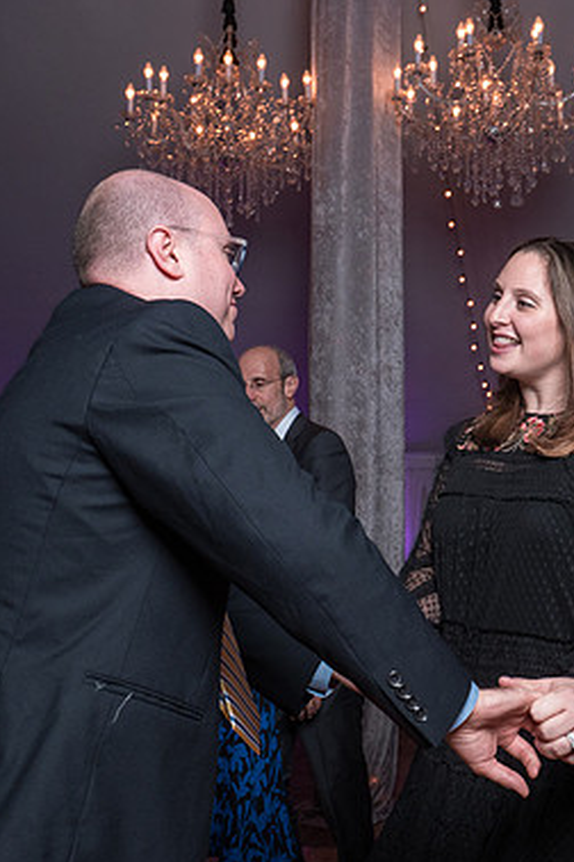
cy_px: 479
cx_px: 438
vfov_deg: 45.4
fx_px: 1028
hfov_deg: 30.6
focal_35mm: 43
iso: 2000
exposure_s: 1/100
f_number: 5.6
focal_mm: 25
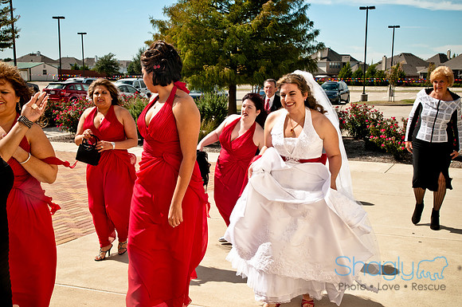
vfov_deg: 28.9
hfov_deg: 42.4
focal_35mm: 46
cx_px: 231
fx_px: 596
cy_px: 154
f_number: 11
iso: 400
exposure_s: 1/500
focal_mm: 31
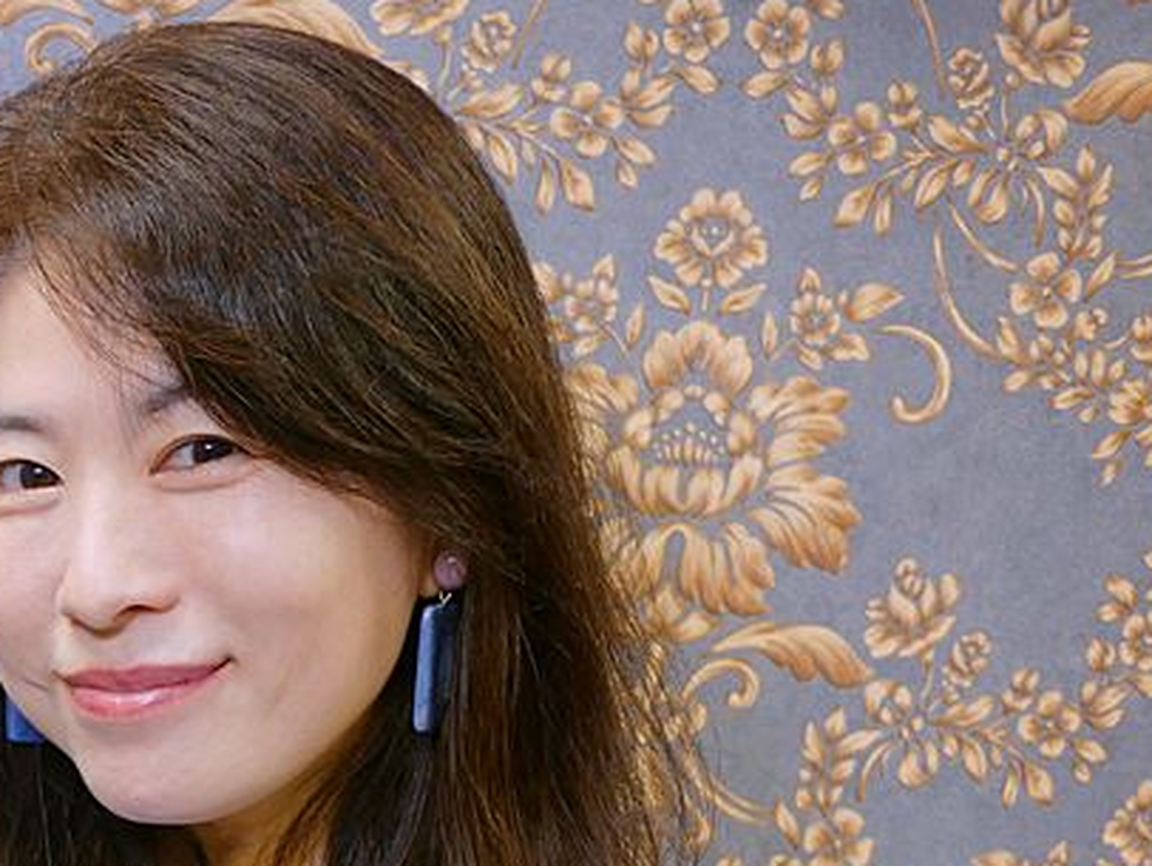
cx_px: -122
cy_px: 862
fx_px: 2298
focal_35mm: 69
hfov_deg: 26.0
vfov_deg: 20.7
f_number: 2.5
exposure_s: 1/60
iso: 250
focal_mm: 14
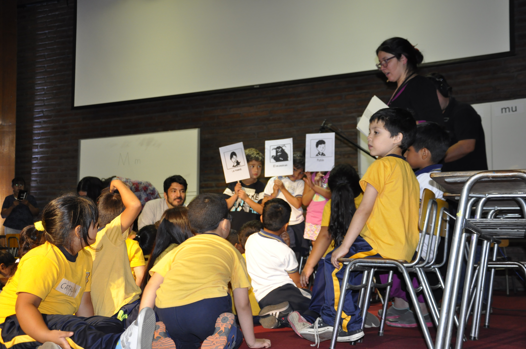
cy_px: 174
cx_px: 263
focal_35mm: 48
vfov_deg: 28.0
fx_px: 700
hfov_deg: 41.2
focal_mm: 32
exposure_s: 1/60
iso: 800
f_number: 4.2
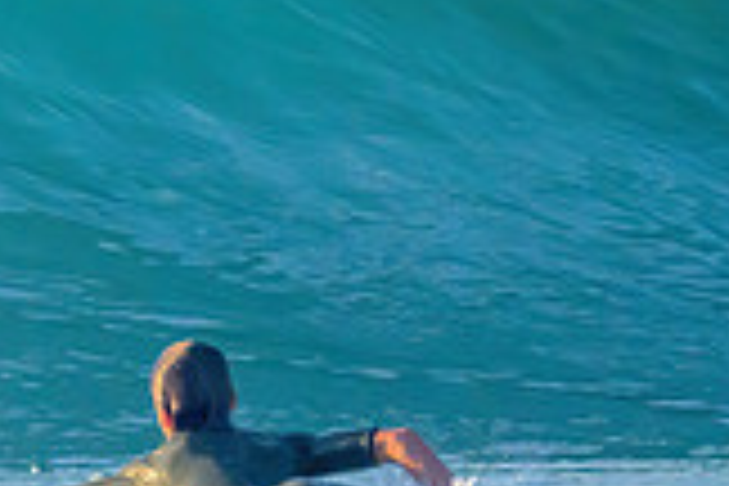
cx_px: -827
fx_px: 71416
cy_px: -563
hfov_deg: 0.6
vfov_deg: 0.4
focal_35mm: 3527
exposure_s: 1/1600
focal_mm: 800
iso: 2200
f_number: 11
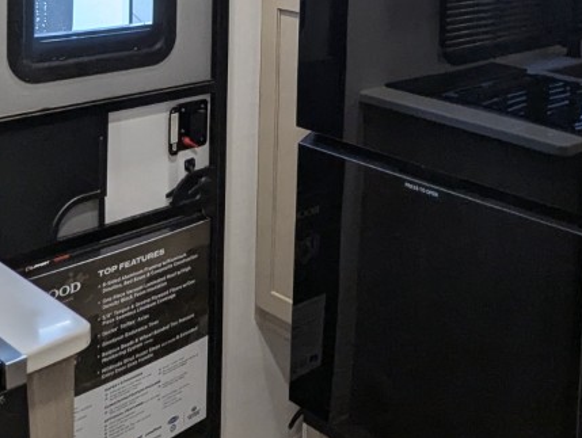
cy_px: -71
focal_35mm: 52
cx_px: 306
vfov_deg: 25.6
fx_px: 876
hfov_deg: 36.8
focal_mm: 2.35
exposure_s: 1/83.2
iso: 170
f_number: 2.2
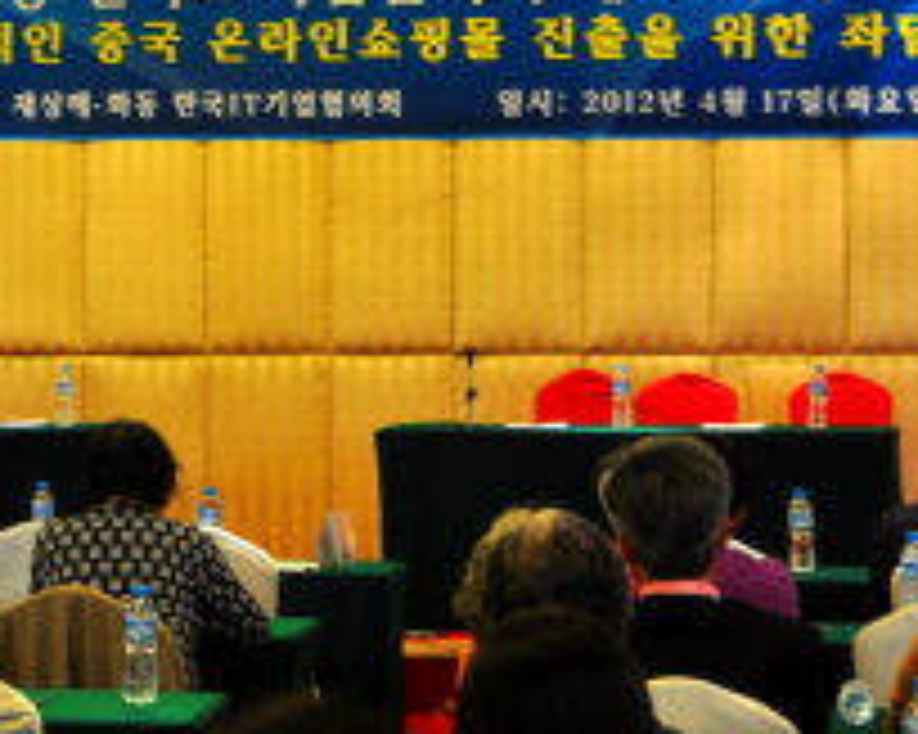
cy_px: 259
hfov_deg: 14.7
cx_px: 58
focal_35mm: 129
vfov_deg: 11.9
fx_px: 3503
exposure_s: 1/8
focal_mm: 34
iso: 200
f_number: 4.2
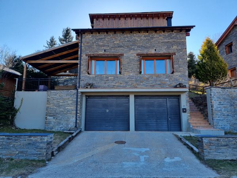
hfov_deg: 71.6
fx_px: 164
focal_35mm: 24
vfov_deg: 56.8
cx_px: 118
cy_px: 89
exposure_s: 1/258
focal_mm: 6.7
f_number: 1.8
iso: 50
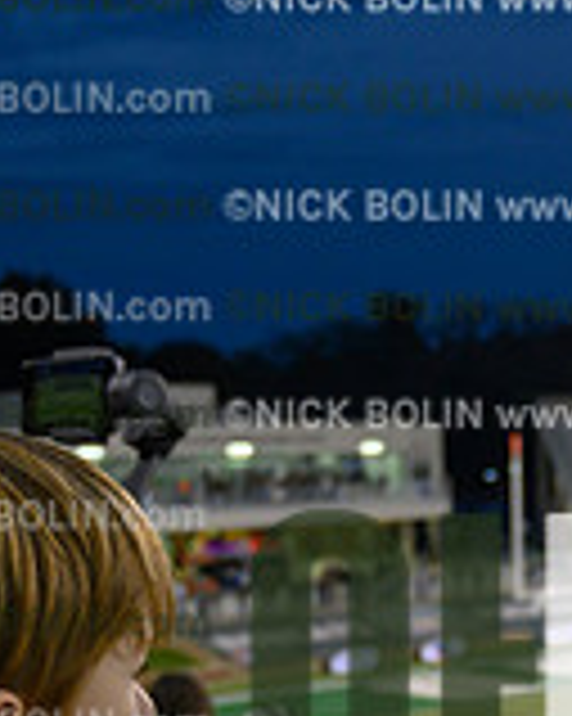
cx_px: 567
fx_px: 1737
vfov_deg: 22.4
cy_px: 727
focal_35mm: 82
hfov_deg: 18.2
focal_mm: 24
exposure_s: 1/320
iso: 2000
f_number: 4
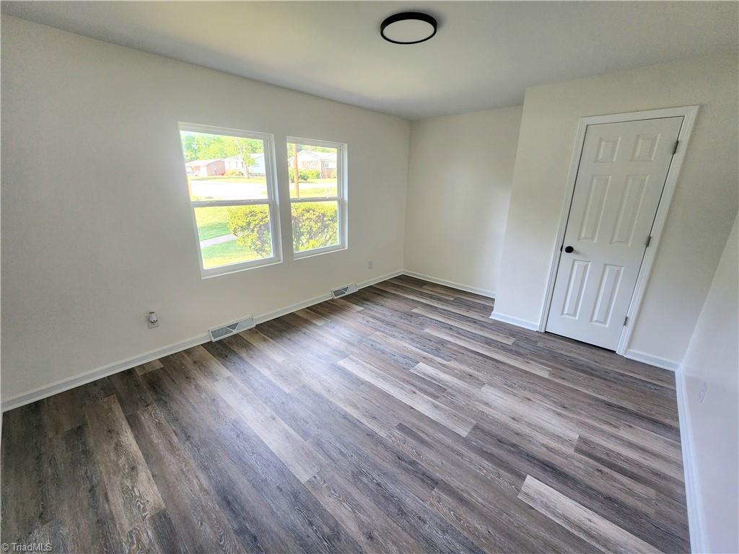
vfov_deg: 89.9
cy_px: 277
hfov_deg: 106.2
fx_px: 278
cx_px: 370
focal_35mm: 13
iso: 125
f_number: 2.2
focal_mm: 2.2
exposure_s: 1/60.2
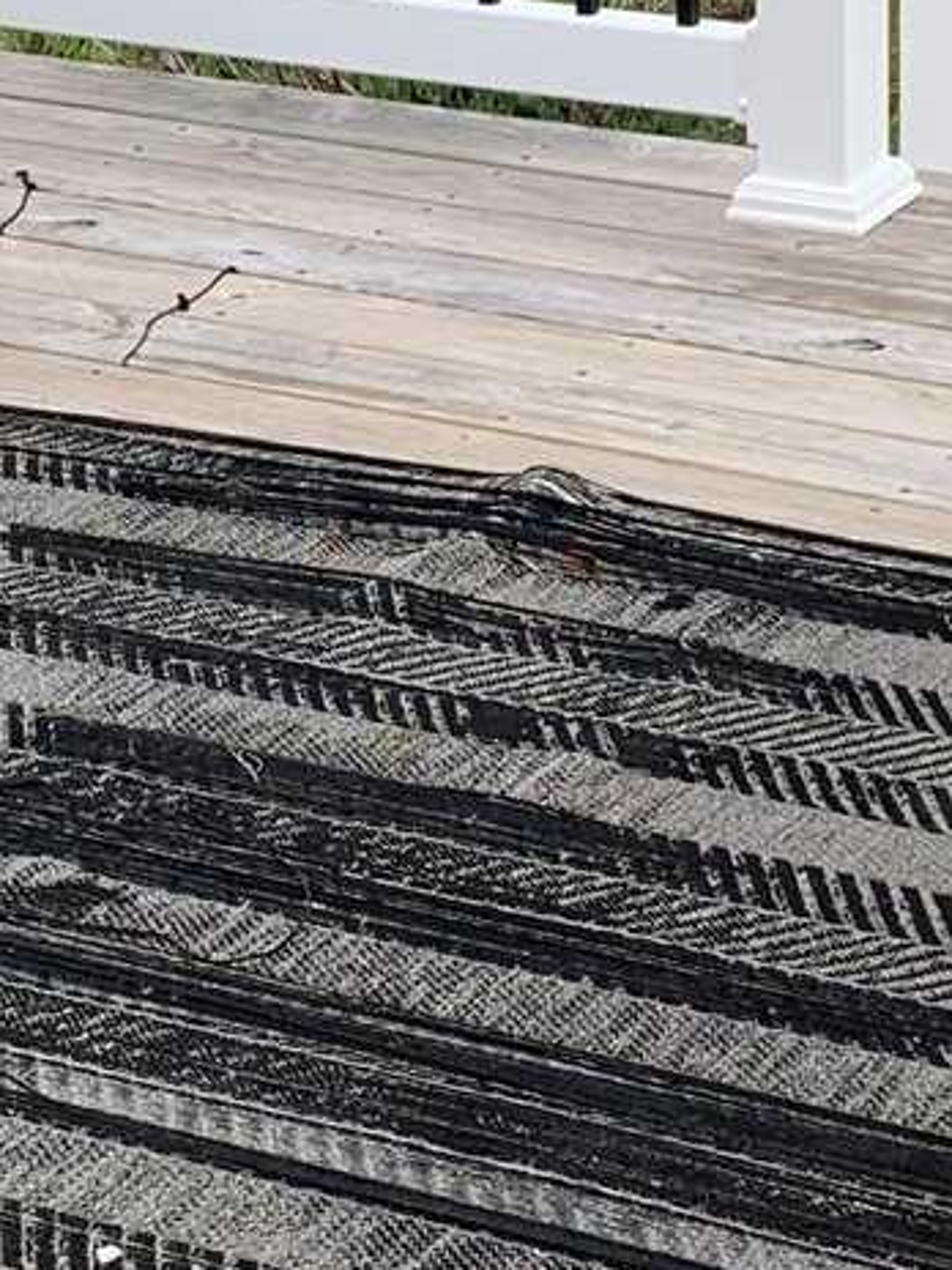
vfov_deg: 15.2
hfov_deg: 11.5
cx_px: 432
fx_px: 4730
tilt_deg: -19.0
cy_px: 339
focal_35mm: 129
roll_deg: +2.5
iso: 25
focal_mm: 4.25
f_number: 1.8
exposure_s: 1/413
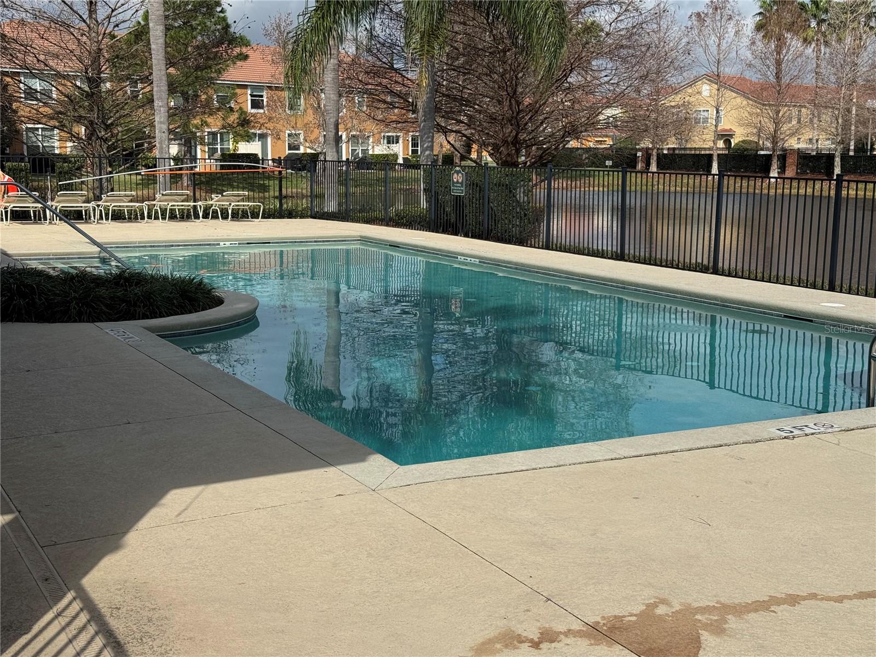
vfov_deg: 30.3
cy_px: 328
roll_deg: -1.0
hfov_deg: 39.7
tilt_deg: -9.8
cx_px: 438
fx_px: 1215
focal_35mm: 48
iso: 64
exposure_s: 1/5376
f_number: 1.78
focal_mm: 6.76
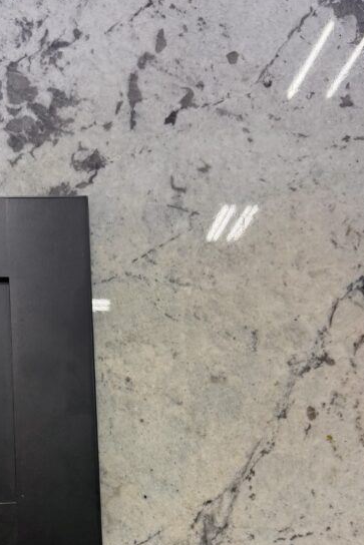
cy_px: 427
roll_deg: +0.8
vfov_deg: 40.4
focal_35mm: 47
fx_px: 712
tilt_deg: -5.9
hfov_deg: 28.1
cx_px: 74
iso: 160
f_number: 1.78
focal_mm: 6.76
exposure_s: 1/120
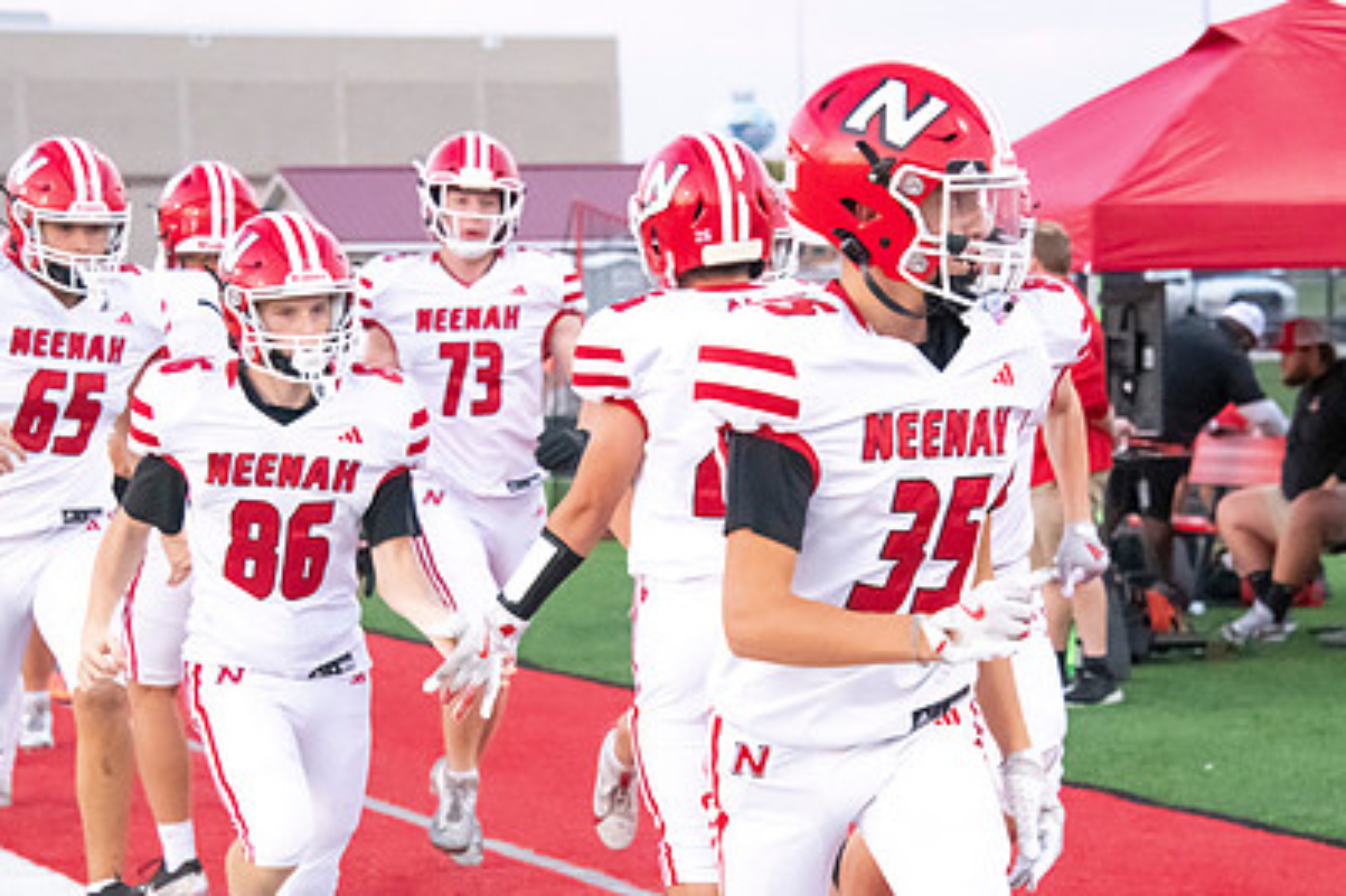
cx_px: 718
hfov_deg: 13.5
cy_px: 586
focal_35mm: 152
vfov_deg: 9.0
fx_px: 5680
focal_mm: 105
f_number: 7.1
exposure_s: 1/640
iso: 10000
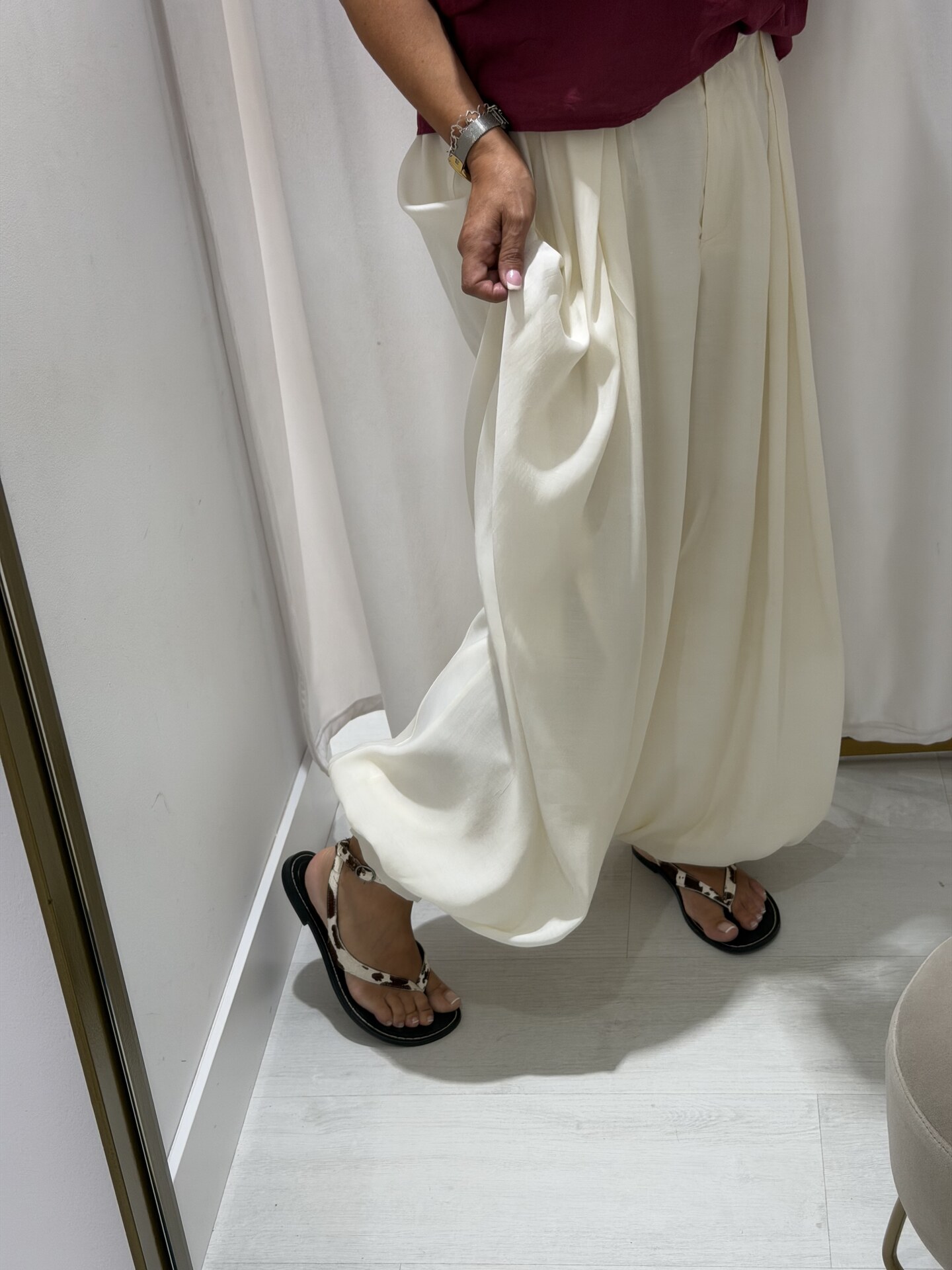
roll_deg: +7.0
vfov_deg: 39.7
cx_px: 476
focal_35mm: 48
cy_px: 635
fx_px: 1760
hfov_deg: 30.3
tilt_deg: -27.4
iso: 80
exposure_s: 1/100
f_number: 1.78
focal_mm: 6.76
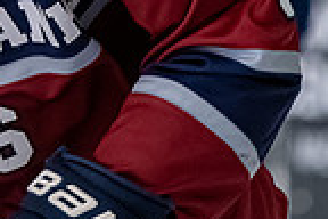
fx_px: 11598
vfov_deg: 1.1
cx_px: -100
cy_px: -247
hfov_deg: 1.6
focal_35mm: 1273
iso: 2000
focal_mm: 185
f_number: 3.2
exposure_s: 1/800
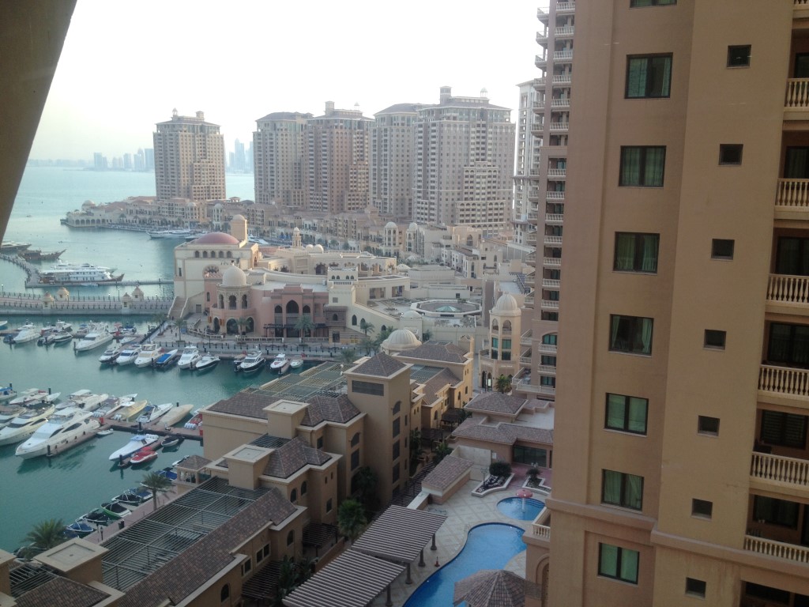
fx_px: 818
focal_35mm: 35
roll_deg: -0.3
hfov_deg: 52.6
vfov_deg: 40.7
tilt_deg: -12.3
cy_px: 304
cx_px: 404
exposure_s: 1/139
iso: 50
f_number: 2.4
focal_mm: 4.28
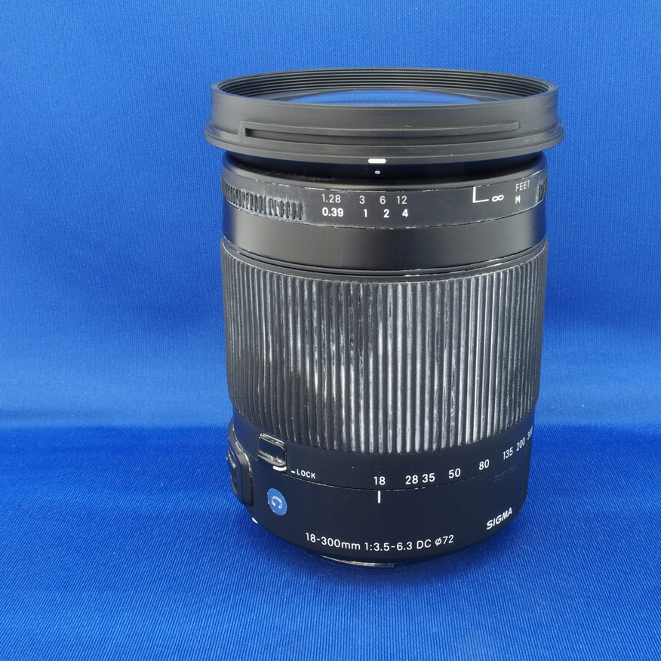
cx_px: 384
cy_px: 338
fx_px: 994
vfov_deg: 36.8
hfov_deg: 36.7
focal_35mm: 46
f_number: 8
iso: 100
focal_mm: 8.1
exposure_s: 2.5
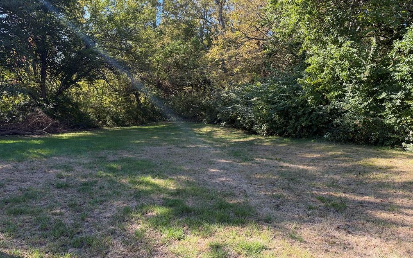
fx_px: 315
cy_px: 106
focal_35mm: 28
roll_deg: -1.4
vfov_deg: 44.4
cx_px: 207
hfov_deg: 66.5
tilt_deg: +2.3
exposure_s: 1/493
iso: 80
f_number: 1.8
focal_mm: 6.93
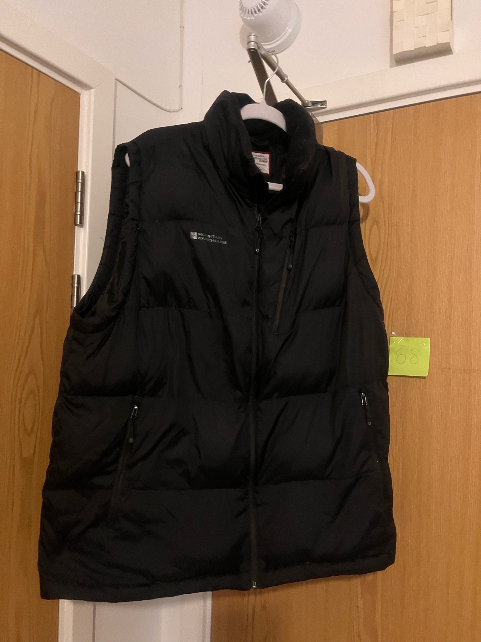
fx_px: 482
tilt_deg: +2.6
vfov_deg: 67.3
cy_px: 321
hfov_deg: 53.1
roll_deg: +0.3
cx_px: 240
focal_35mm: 26
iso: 800
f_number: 1.6
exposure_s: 1/25
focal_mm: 5.1
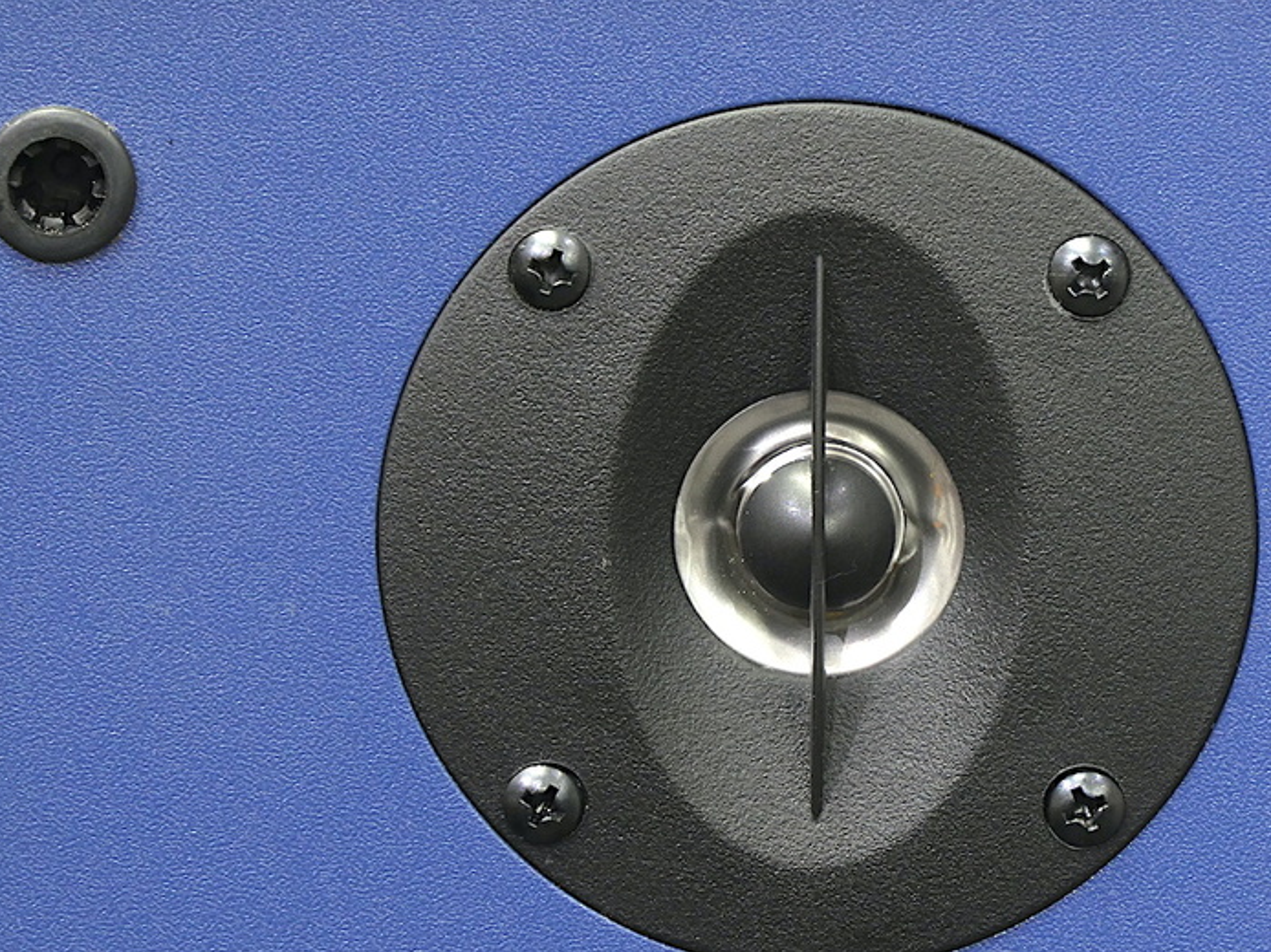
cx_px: 833
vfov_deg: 4.3
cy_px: 571
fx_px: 12700
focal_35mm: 346
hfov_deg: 5.7
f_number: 5.6
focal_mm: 44.8
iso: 100
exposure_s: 1
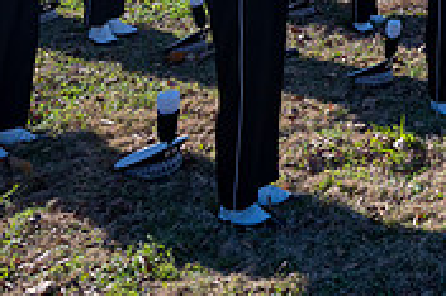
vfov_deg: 18.4
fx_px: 817
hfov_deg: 25.6
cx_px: 603
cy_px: -138
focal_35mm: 66
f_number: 5
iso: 500
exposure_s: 1/2000
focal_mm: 20
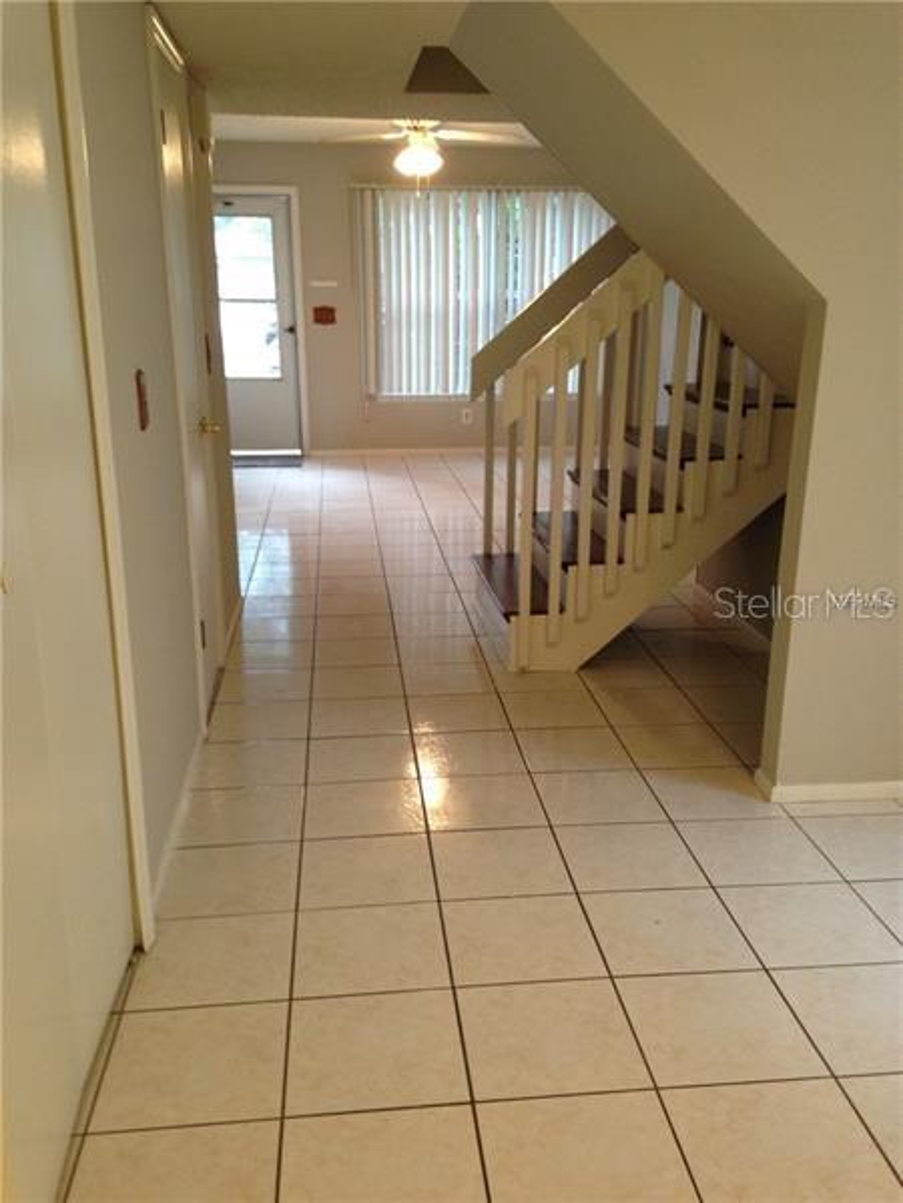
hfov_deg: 42.9
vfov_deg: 55.4
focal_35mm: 33
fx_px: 1148
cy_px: 602
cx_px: 452
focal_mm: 4.12
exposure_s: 1/20
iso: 125
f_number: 2.4
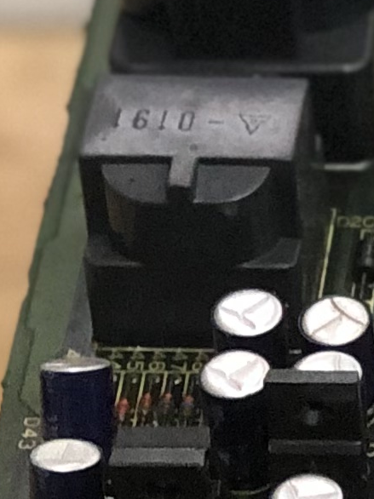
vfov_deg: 5.5
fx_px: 5161
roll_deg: +0.9
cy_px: 464
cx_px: 747
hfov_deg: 4.1
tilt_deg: -40.8
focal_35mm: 358
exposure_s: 1/25
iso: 160
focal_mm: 6
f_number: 2.4
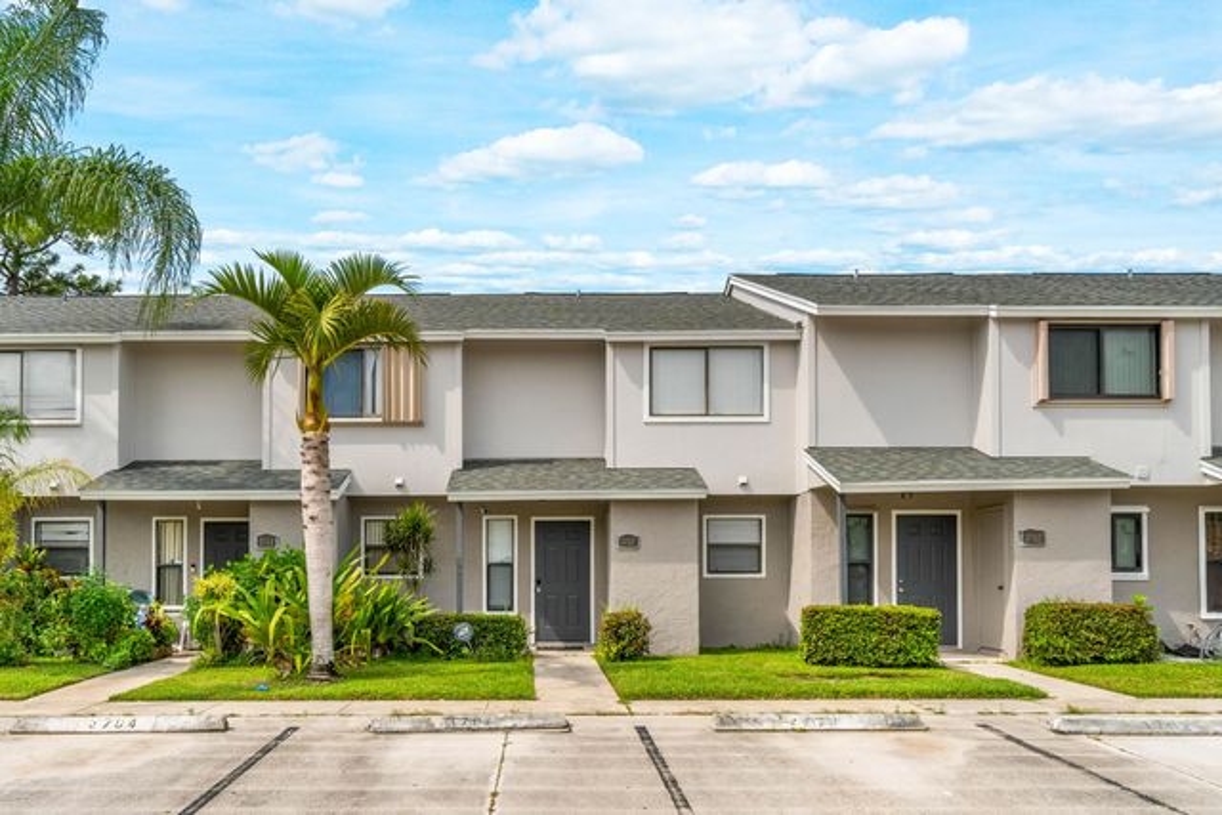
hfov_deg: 73.7
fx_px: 815
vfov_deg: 53.2
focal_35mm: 24
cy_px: 408
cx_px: 611
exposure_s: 1/200
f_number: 8
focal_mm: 16
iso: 160
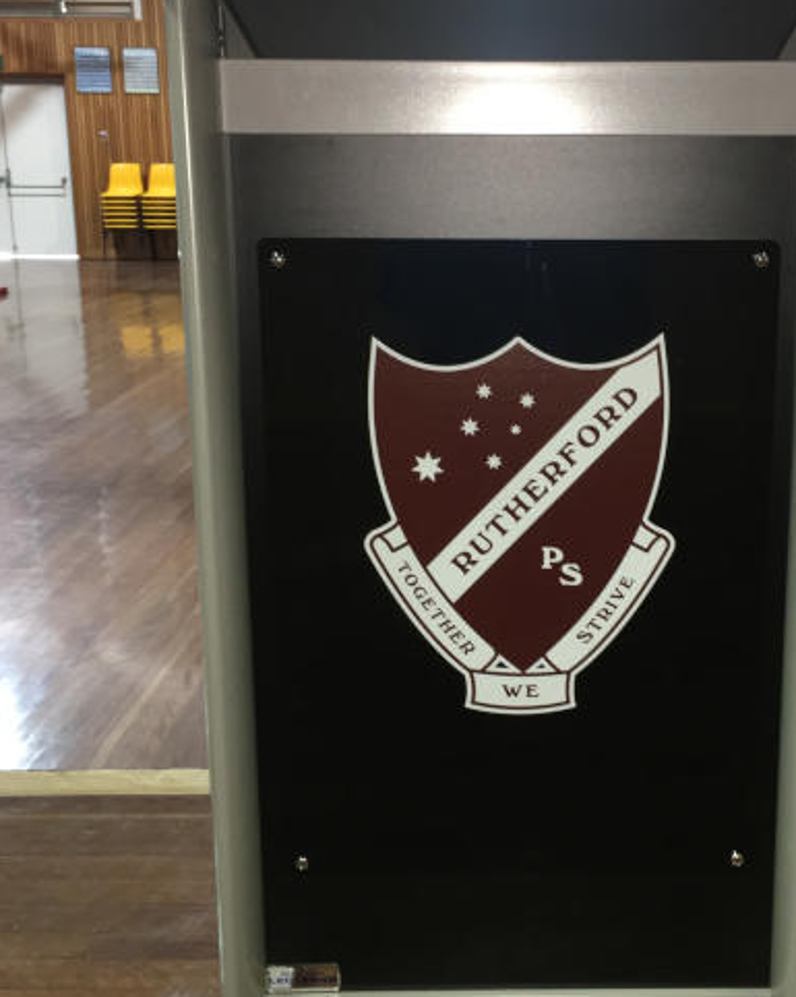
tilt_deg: -12.9
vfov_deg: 39.6
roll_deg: -0.5
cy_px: 486
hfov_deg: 31.7
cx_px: 548
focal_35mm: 47
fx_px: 1385
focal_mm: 4.15
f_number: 2.2
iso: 80
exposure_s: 1/17
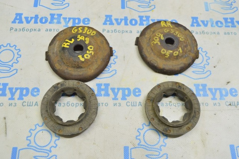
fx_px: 239
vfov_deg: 36.8
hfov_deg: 53.2
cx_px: 120
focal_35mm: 36
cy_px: 80
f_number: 5.6
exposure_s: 1/20
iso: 400
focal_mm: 24
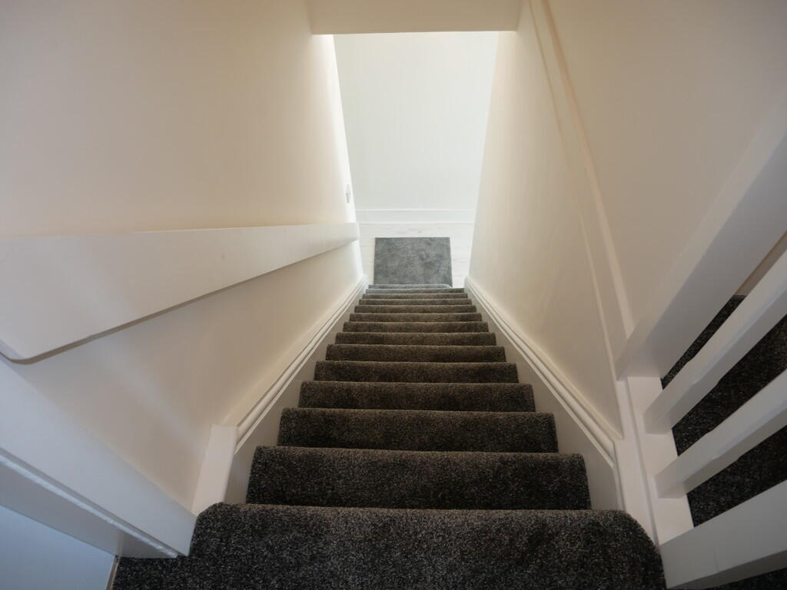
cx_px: 394
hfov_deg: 71.6
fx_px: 546
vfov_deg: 56.8
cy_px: 295
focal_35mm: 24
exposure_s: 1/50
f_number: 3.5
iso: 250
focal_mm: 12
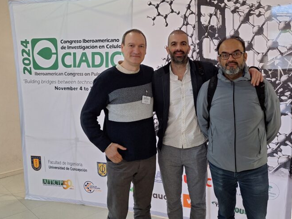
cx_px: 170
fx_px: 304
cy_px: 97
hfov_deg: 51.1
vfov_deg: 39.6
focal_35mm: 36
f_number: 1.8
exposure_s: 1/50
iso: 200
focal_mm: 5.54
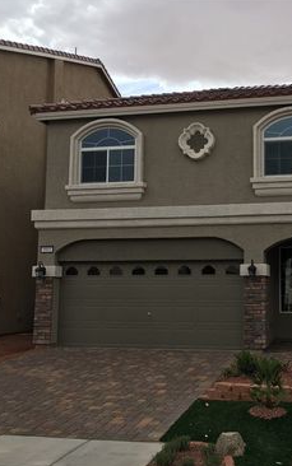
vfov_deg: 47.2
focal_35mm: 42
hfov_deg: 30.0
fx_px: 534
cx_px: 222
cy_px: 232
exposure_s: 1/674
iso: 25
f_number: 2.2
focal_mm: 4.15
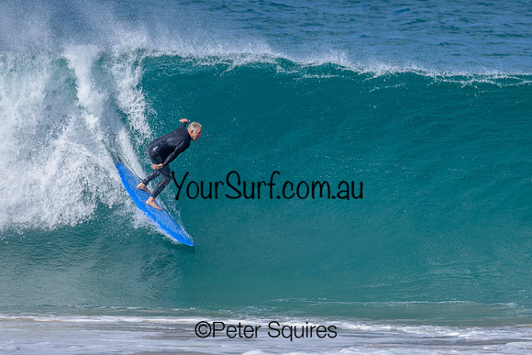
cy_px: 193
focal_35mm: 1016
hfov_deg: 2.0
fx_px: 15010
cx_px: 304
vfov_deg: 1.4
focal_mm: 800
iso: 360
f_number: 6.3
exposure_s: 1/2000
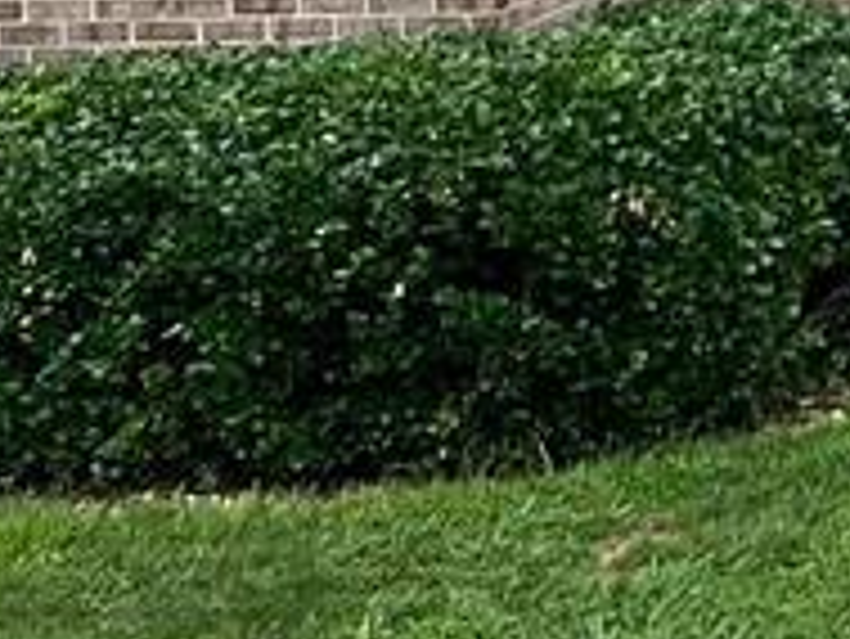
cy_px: -562
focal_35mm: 198
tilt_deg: -4.8
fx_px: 4865
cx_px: 2878
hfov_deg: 8.0
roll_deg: +0.8
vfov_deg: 7.3
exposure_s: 1/1869
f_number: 1.5
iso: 50
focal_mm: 5.7
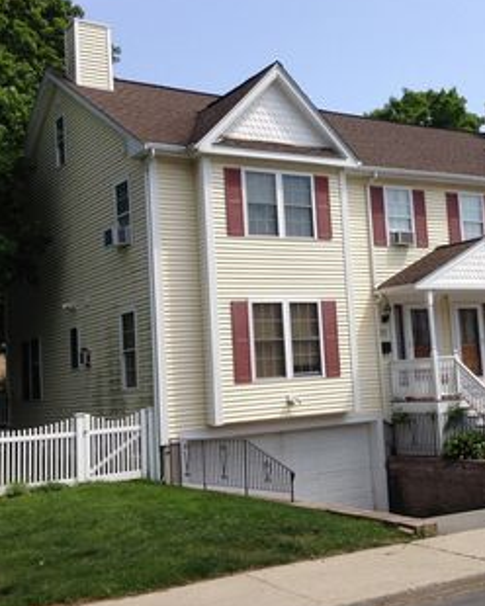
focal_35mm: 52
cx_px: 362
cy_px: 275
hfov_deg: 28.7
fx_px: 933
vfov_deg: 36.0
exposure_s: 1/1642
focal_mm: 4.13
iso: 50
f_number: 2.4
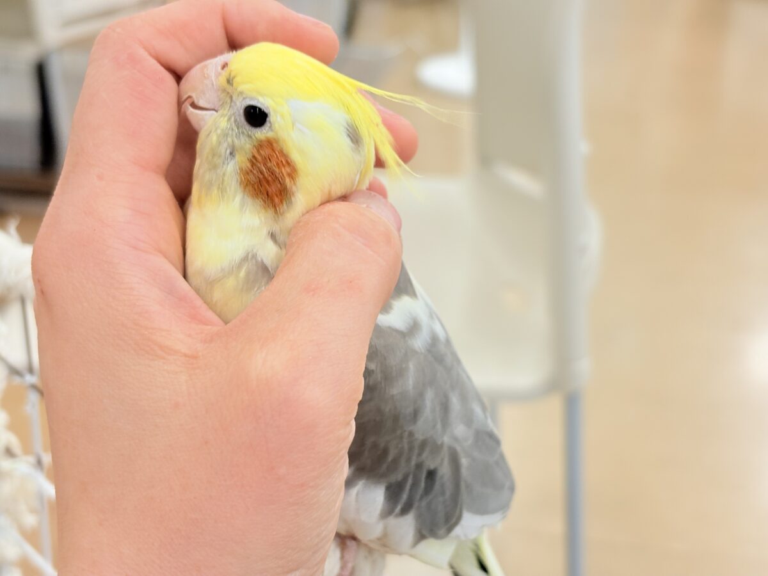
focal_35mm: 52
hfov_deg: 36.8
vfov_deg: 28.0
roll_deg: -2.0
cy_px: 288
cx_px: 384
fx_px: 1154
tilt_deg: -21.9
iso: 40
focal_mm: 5.96
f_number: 1.6
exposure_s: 1/50
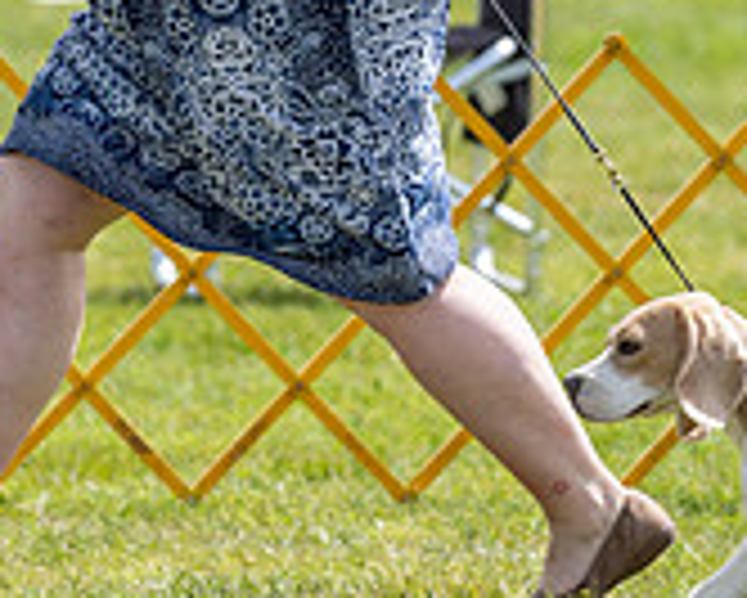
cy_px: 83
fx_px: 12211
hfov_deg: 3.5
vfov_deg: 2.8
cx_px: 598
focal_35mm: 552
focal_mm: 159
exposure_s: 1/1000
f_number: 3.5
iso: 100
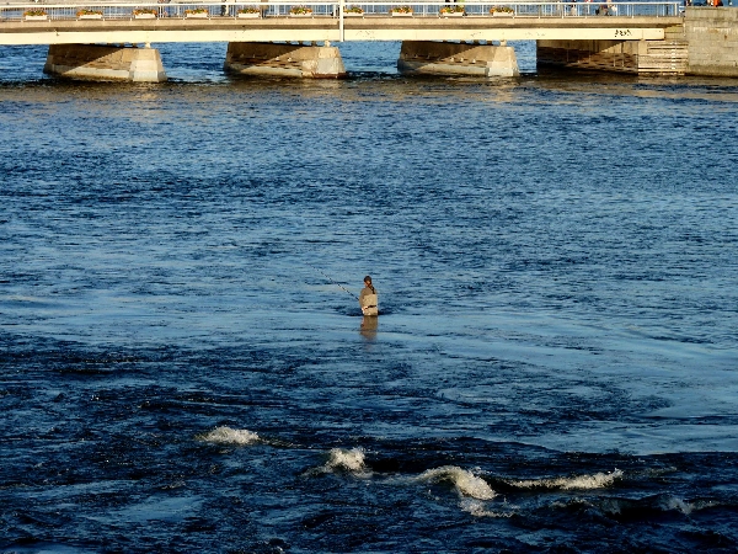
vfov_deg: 9.6
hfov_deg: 12.7
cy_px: 277
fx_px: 3305
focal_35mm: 155
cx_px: 369
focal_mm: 27.5
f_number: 5.6
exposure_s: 1/250
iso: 80
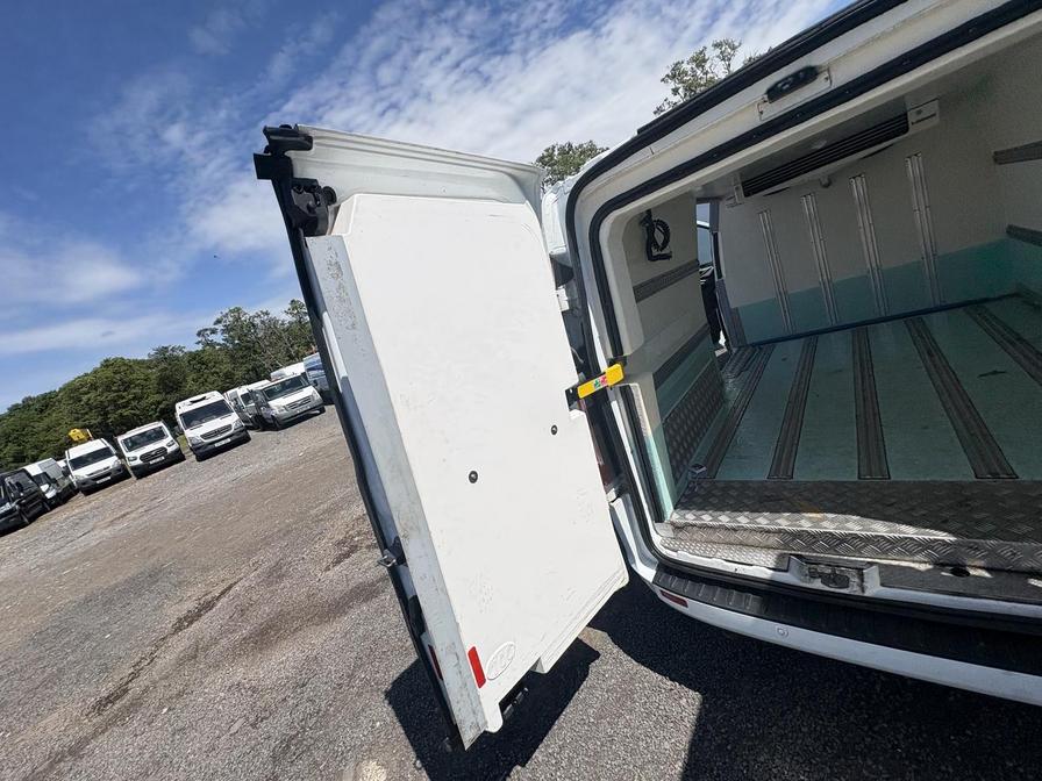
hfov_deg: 102.1
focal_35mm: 14
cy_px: 390
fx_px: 421
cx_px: 521
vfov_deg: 85.7
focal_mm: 2.22
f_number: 2.2
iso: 40
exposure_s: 1/2674
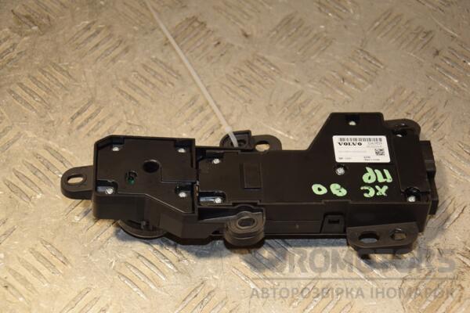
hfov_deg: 23.4
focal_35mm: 87
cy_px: 156
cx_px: 235
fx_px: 1136
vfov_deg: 15.7
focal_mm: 58
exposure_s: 1/200
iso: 800
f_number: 5
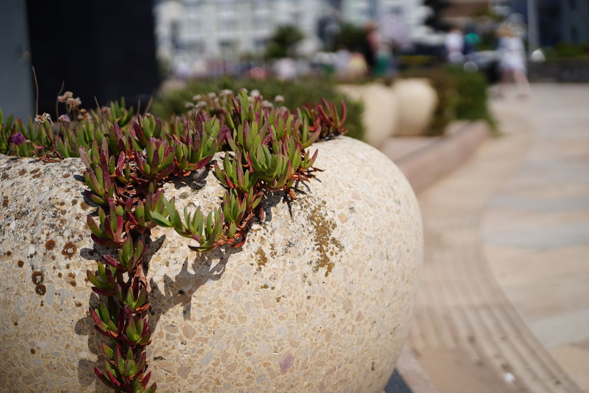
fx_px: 1031
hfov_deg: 31.9
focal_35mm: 63
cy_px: 196
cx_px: 294
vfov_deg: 21.6
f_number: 2.8
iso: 200
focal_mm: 63
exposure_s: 1/8000
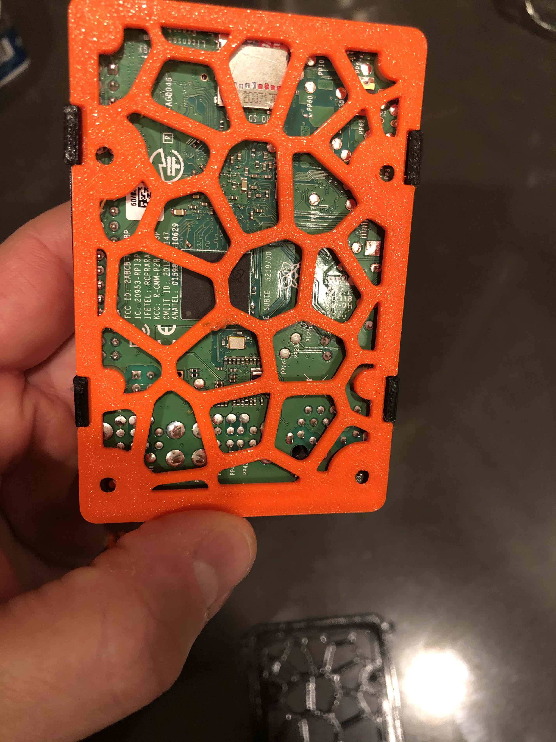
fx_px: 600
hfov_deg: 49.7
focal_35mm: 28
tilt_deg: -68.3
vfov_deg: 63.4
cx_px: 278
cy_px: 371
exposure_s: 1/15
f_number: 1.8
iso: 100
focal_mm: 3.99
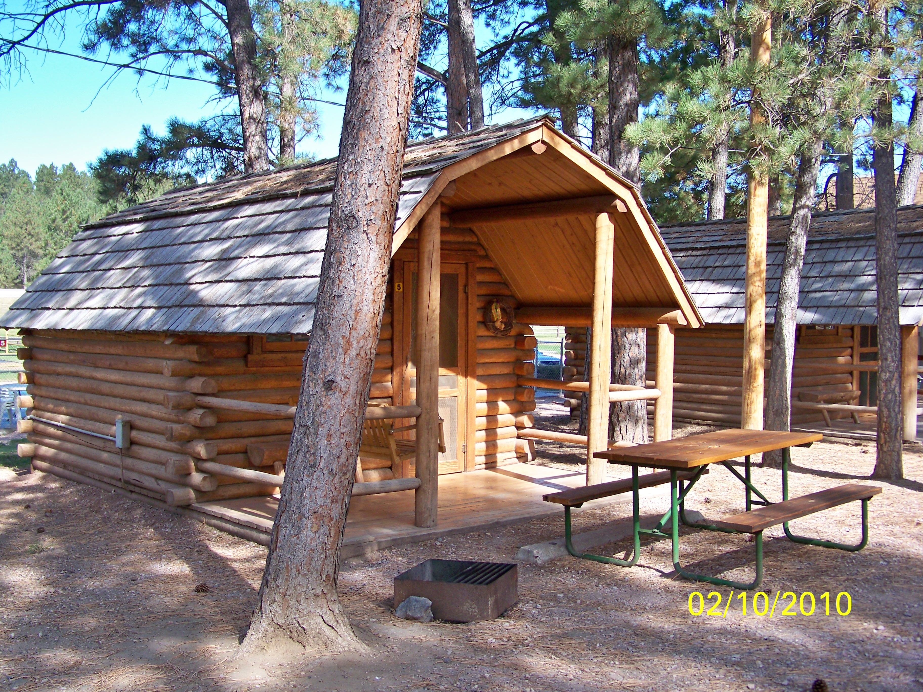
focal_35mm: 37
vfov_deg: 38.7
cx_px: 462
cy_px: 346
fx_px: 987
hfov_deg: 50.1
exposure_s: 1/250
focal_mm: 6.75
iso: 80
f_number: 2.8
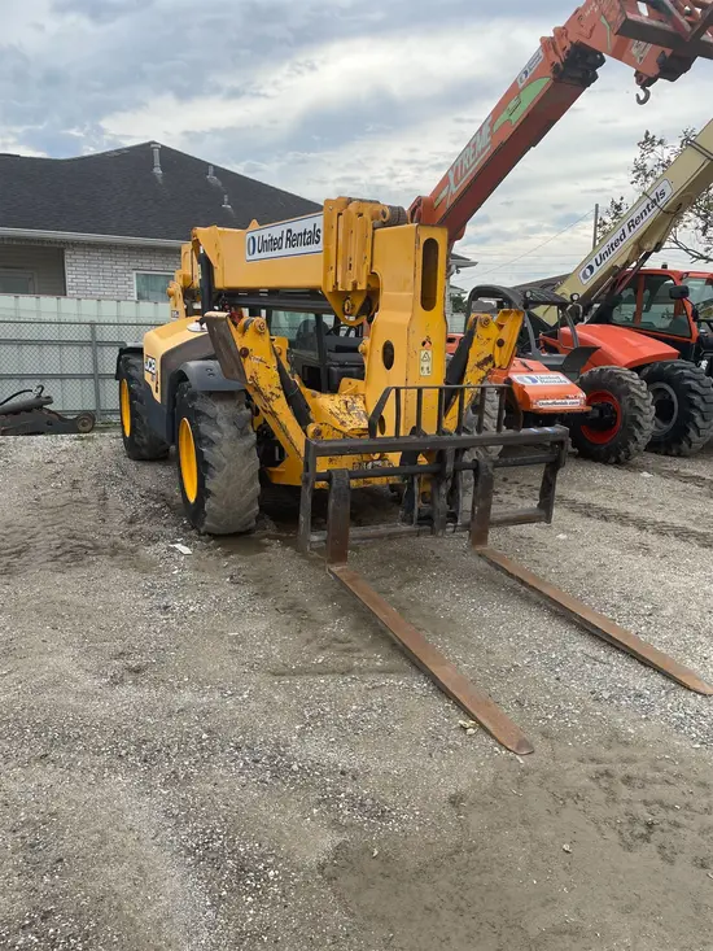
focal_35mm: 26
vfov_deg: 67.3
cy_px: 476
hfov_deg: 53.1
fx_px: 714
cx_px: 356
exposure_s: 1/1855
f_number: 1.6
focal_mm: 4.2
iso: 50
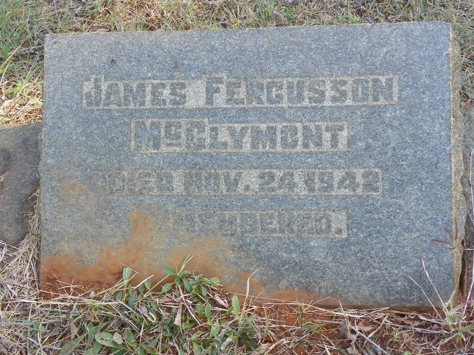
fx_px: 712
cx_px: 237
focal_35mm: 52
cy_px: 178
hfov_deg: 36.8
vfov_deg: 28.0
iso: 64
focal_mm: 9.2
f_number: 3.5
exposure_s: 1/50
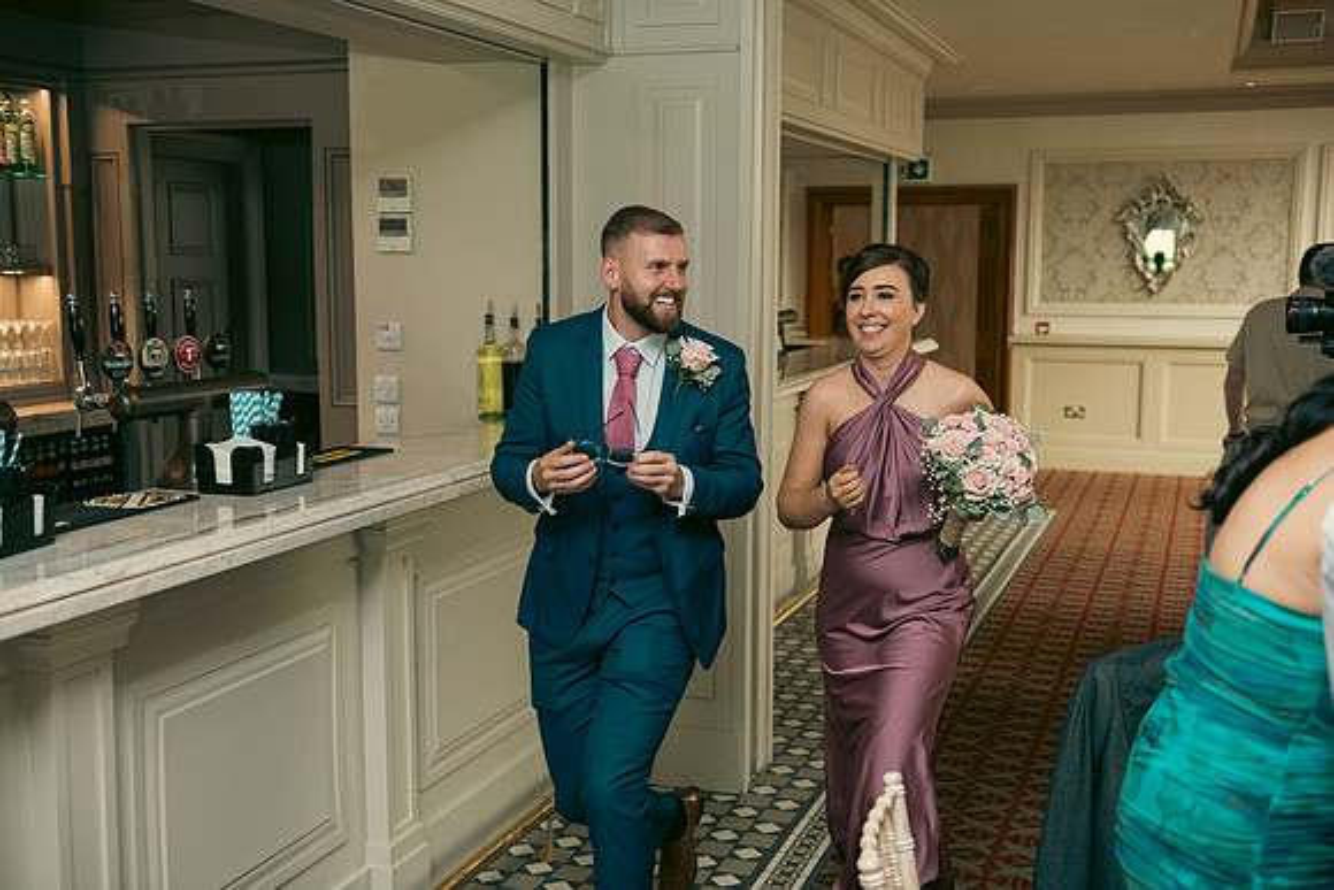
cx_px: 667
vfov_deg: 33.4
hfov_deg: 48.4
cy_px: 445
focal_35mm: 40
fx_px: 1482
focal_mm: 40
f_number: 3.5
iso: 800
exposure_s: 1/160
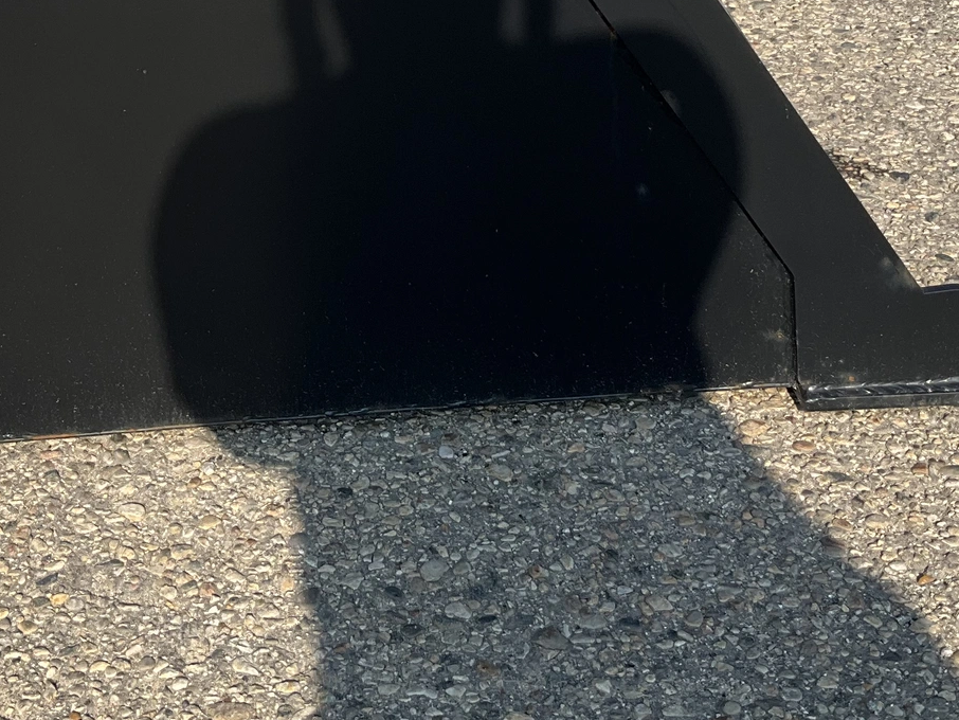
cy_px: 18
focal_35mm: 64
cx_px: 311
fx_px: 1774
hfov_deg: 30.0
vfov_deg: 22.2
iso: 25
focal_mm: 3
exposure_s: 1/1412
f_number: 1.8
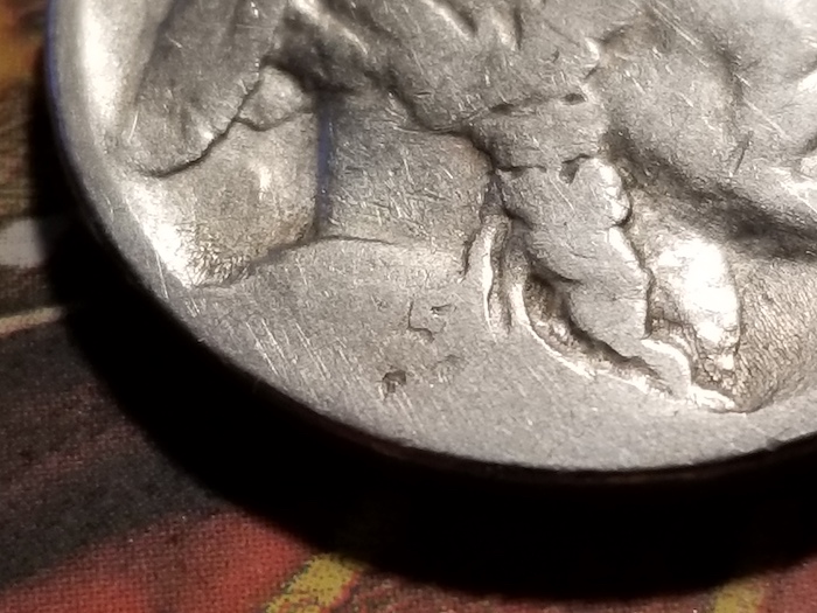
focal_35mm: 26
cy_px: 306
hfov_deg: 67.3
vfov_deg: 53.1
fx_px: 614
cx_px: 408
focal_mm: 4.3
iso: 64
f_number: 1.7
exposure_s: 1/120
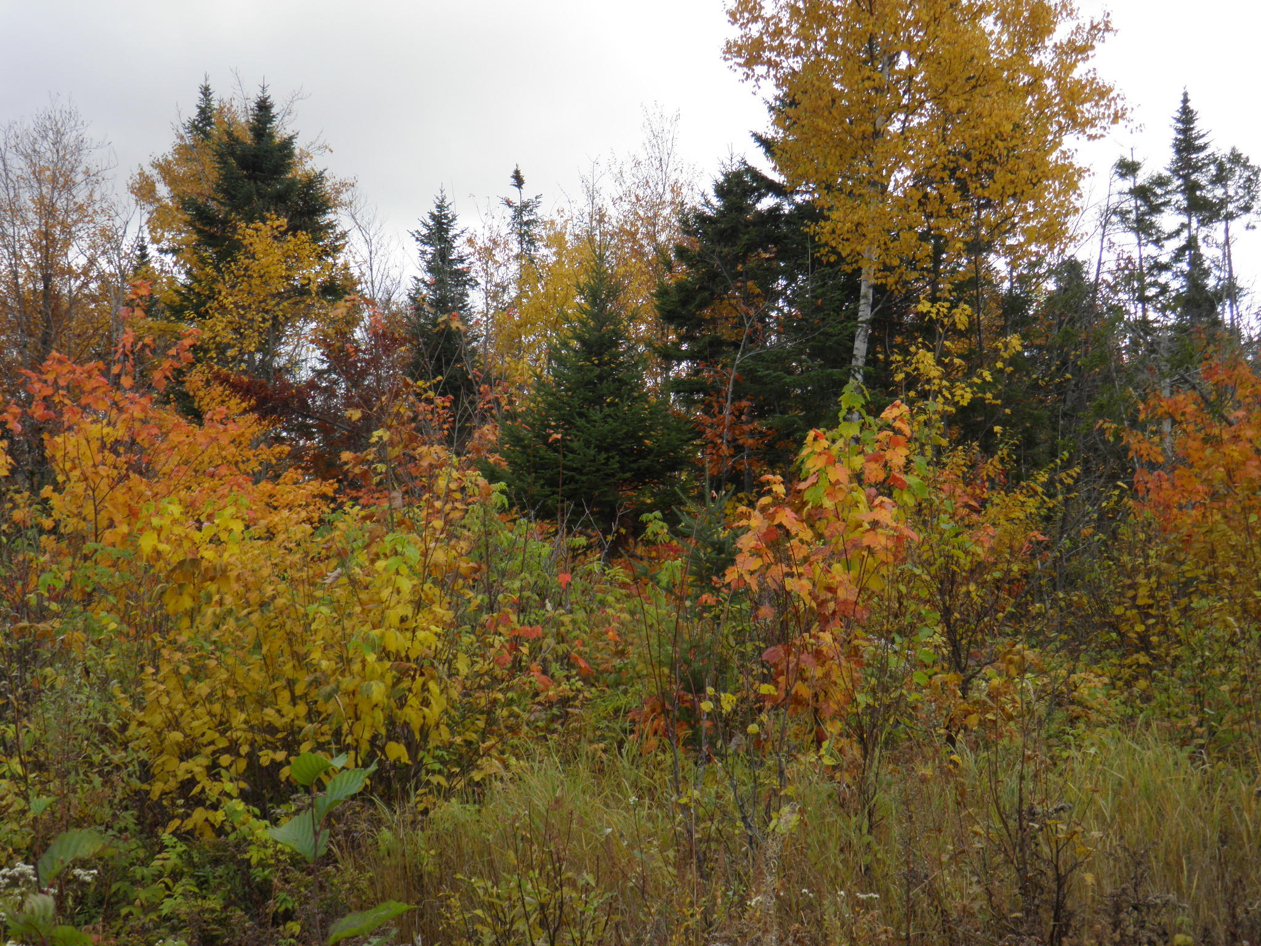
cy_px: 473
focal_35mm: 55
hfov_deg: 34.9
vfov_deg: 26.6
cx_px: 630
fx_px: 2004
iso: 50
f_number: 3.6
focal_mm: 10
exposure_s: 1/320
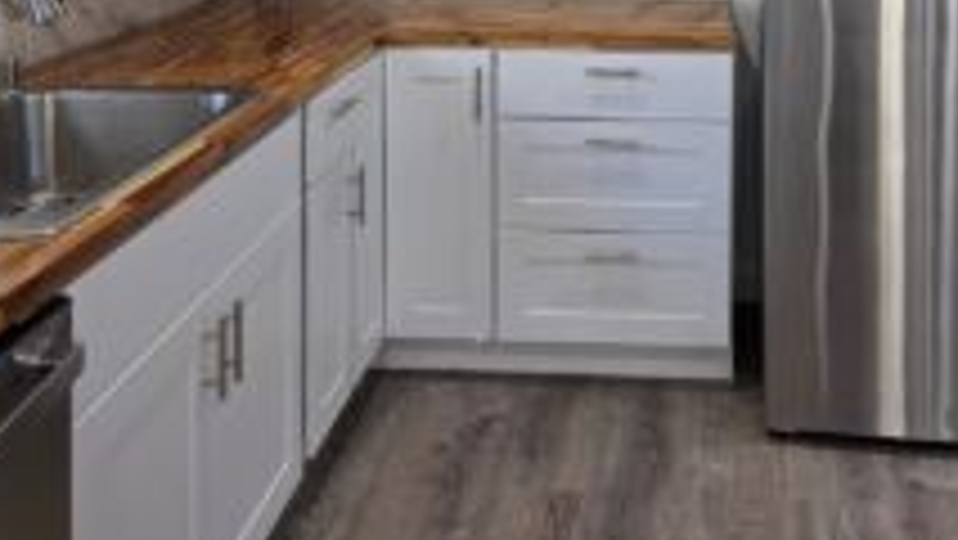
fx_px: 1194
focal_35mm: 47
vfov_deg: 23.5
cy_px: -86
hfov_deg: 43.2
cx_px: 621
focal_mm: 5.4
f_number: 1.8
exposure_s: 1/120
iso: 100
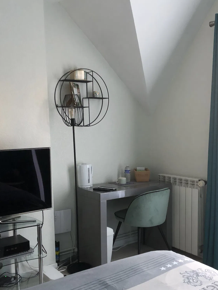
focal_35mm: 40
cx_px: 101
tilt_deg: -7.7
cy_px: 173
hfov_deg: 35.9
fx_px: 336
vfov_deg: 46.5
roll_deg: +2.2
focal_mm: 3.99
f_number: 1.8
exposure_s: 1/15
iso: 100
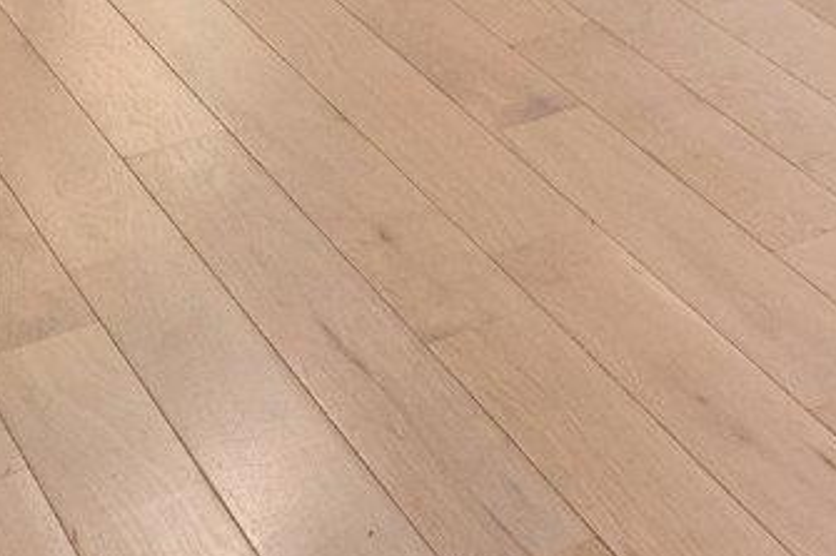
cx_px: 1742
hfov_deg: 15.2
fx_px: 2414
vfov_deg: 10.5
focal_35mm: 104
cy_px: -956
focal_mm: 17
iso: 1600
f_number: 6.3
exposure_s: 1/50
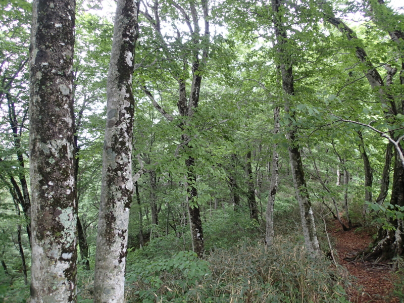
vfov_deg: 54.9
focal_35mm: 25
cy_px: 152
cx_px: 202
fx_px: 292
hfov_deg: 69.4
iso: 100
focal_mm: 4.5
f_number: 2
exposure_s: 1/100
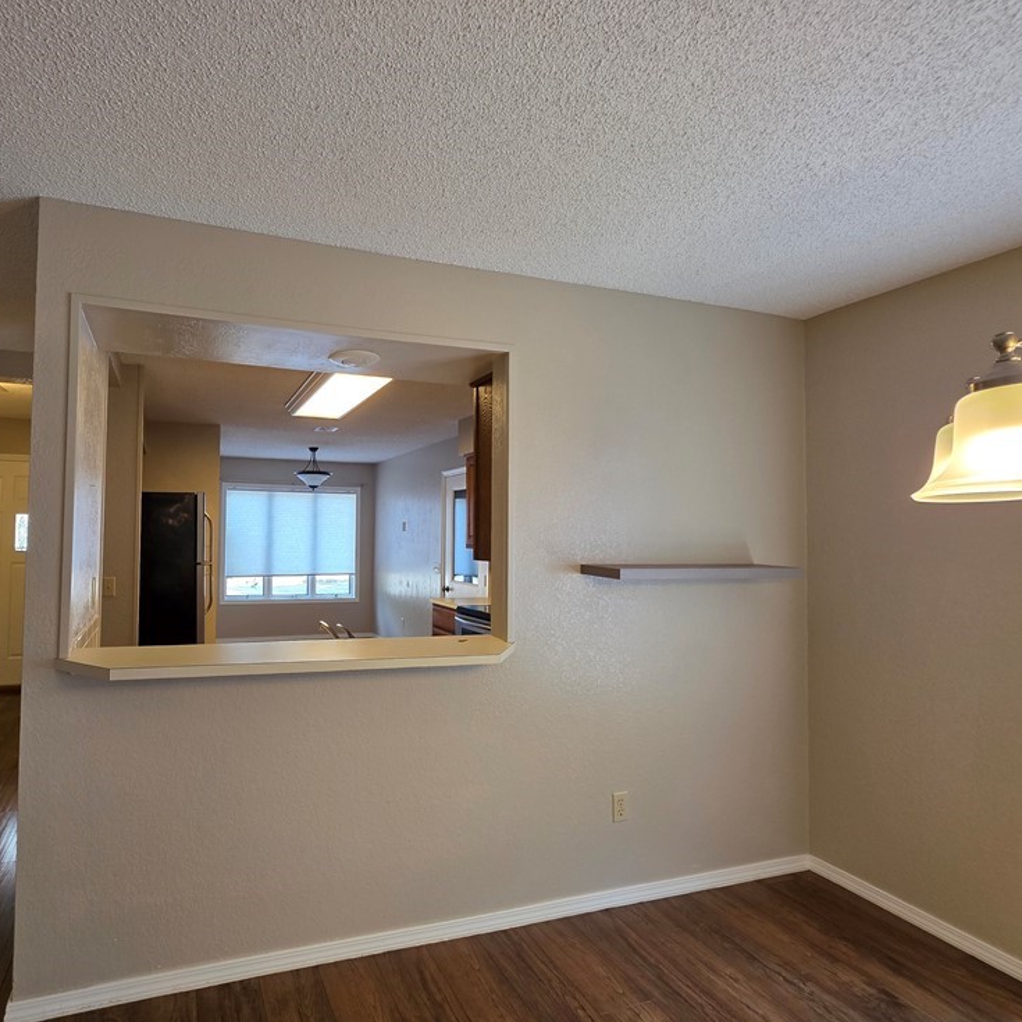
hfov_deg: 84.3
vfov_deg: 87.4
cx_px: 336
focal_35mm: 16
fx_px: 534
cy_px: 513
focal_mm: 2.2
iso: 160
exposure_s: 1/120
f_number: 1.9
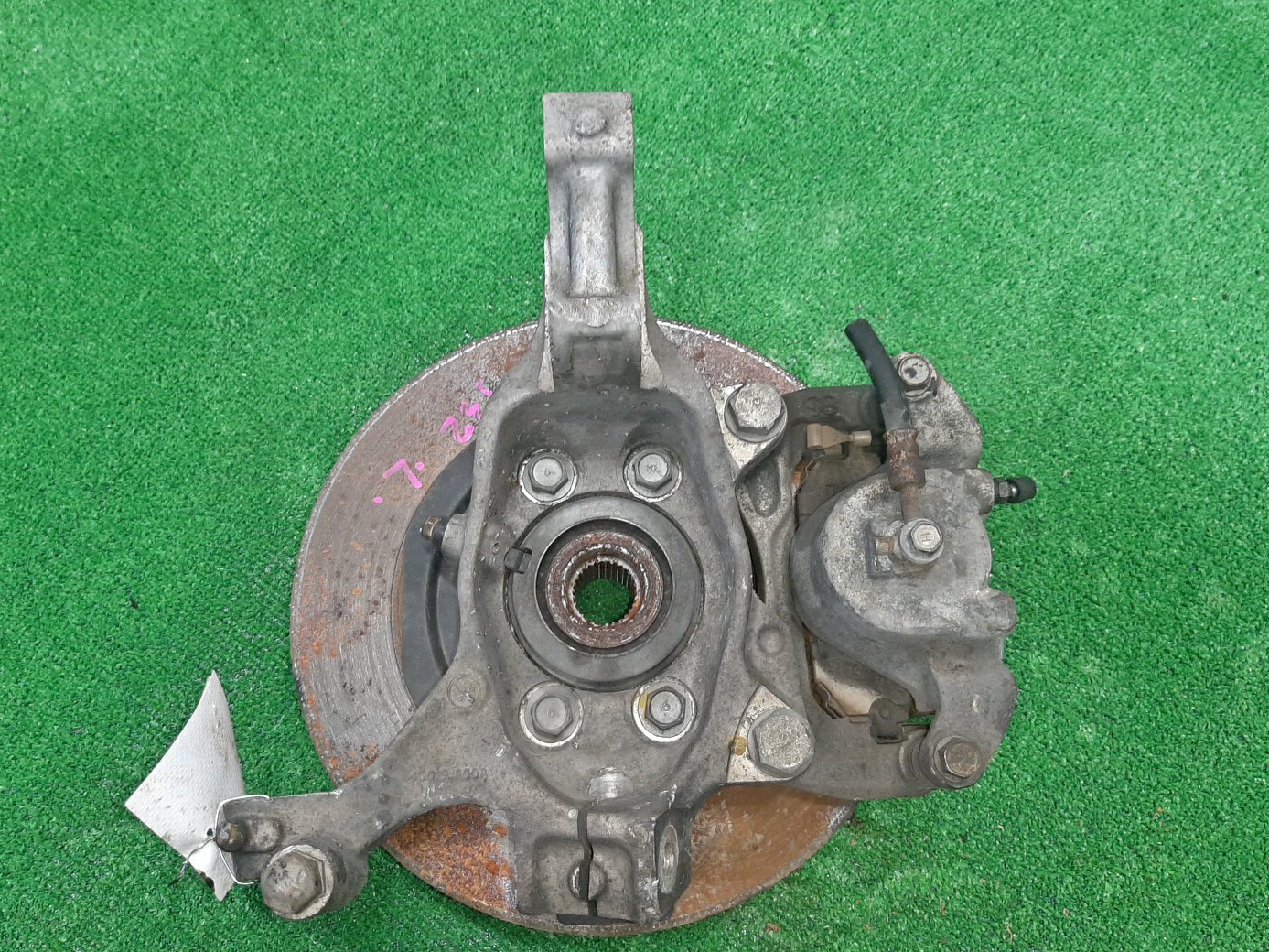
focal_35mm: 27
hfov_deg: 65.3
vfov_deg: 51.3
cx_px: 618
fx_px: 990
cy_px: 469
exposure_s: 1/50
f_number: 1.7
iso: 222
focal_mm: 3.93
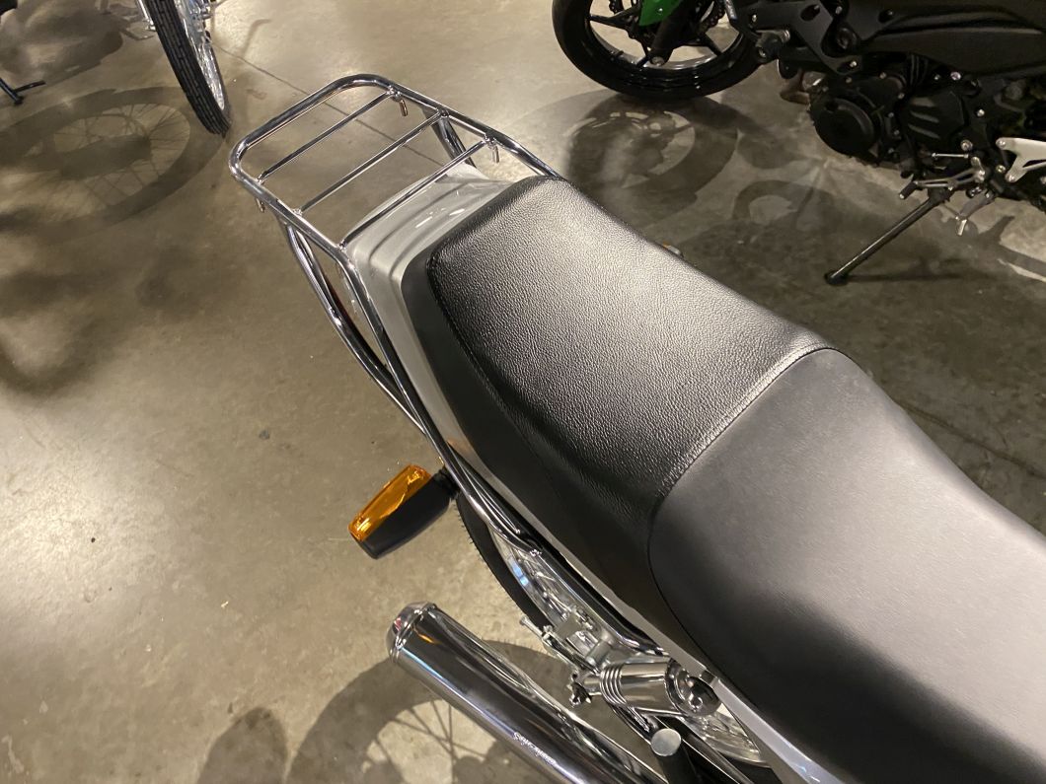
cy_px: 392
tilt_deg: -53.9
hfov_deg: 67.3
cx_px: 523
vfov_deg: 53.1
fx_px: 786
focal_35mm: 26
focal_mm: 4.25
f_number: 1.8
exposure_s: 1/50
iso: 320
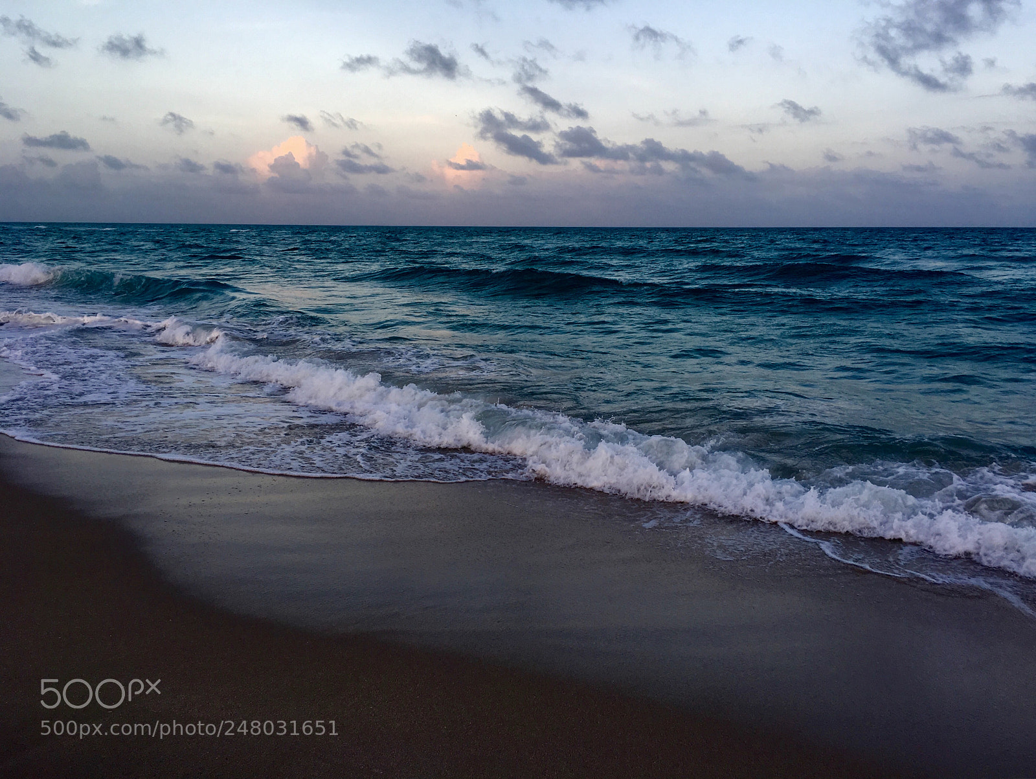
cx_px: 518
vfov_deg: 48.3
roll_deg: -0.2
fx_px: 868
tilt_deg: -10.2
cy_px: 390
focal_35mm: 29
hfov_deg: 61.6
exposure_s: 1/133
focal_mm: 4.15
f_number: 2.2
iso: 25
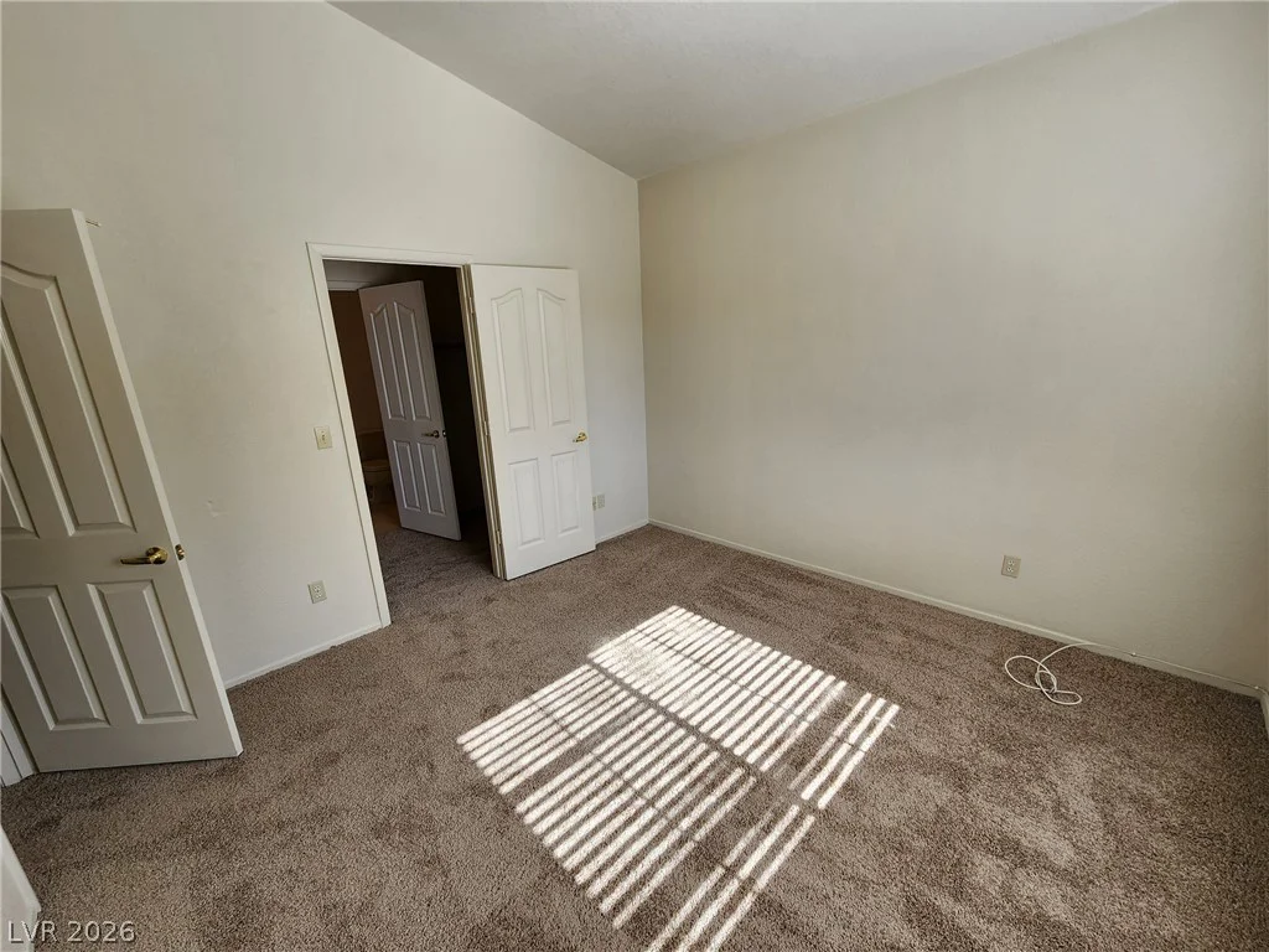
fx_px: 477
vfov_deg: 89.9
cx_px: 634
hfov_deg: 106.2
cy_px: 476
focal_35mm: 13
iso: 50
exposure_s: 1/157
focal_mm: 2.2
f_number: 2.2
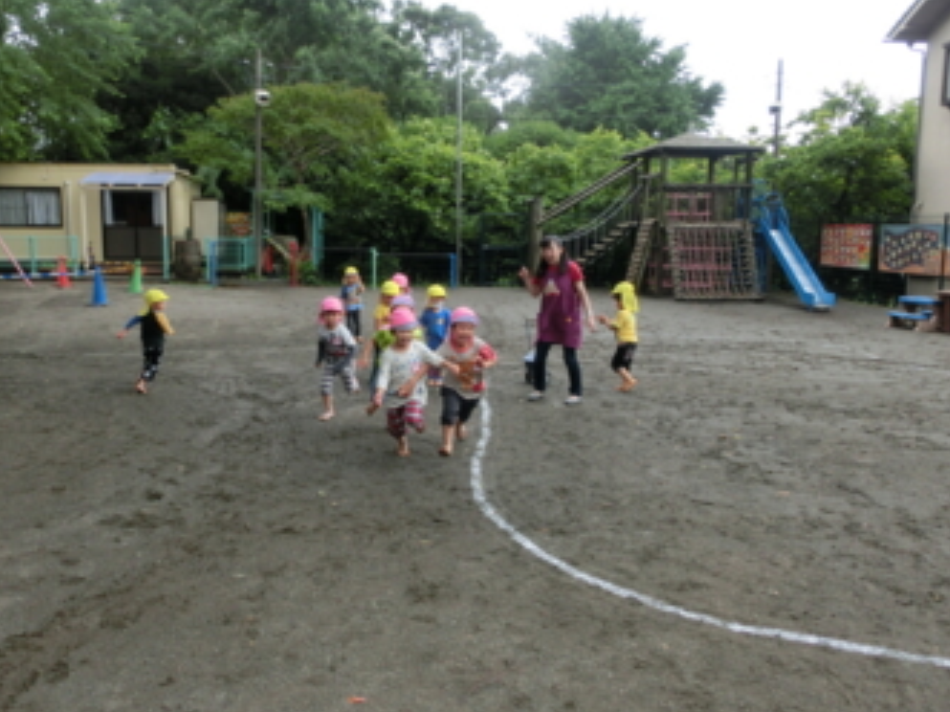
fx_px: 796
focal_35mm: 29
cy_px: 330
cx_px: 468
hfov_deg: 61.7
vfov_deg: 48.2
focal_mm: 4.24
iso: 80
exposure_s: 1/500
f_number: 3
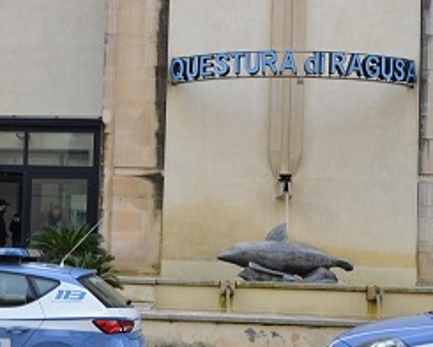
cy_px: 217
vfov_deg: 22.4
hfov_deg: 27.4
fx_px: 871
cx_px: 89
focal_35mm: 68
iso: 200
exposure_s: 1/160
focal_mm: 24
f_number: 6.3
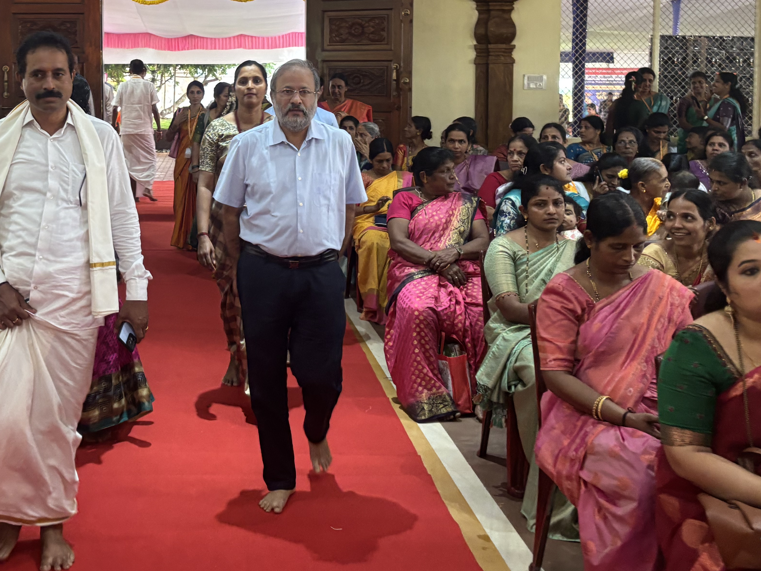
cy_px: 139
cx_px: 182
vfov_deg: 30.3
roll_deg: -2.5
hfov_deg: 39.2
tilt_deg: -3.9
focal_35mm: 47
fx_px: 1033
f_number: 1.6
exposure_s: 1/50
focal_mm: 5.96
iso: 320
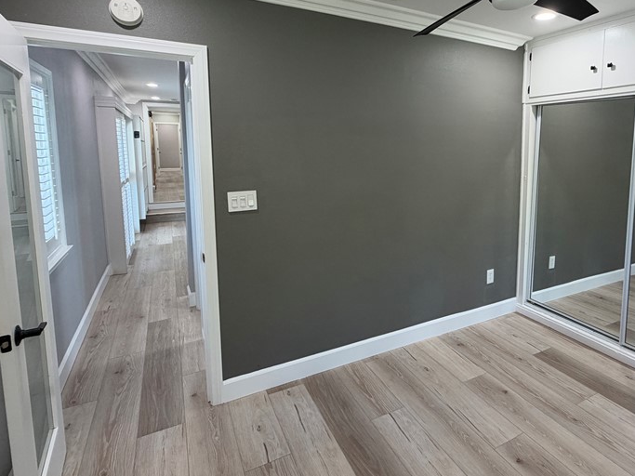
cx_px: 394
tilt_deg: -5.4
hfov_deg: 77.7
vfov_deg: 62.7
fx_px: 385
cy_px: 185
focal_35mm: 21
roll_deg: -0.1
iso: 200
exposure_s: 1/120
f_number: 2.2
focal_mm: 2.22
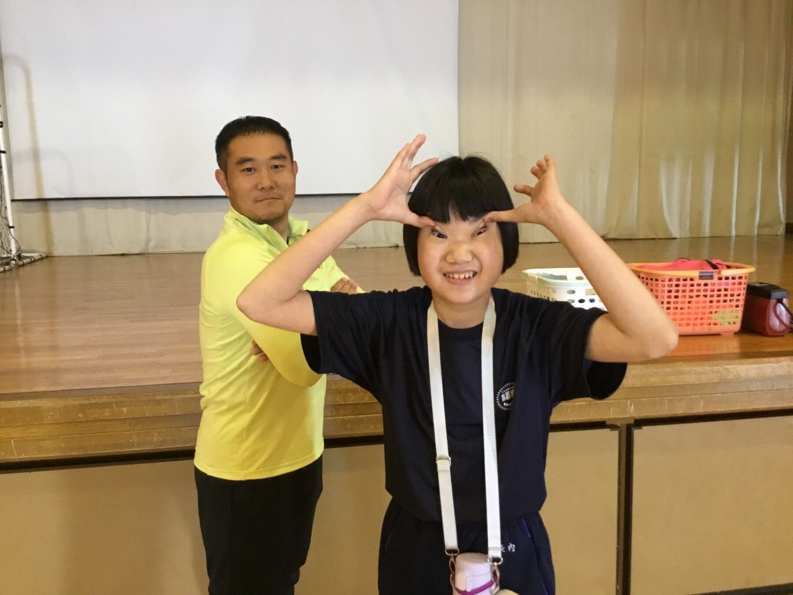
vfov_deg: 45.4
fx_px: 710
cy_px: 298
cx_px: 396
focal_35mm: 31
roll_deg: +0.3
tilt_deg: -7.6
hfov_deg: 58.4
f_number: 2.4
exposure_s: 1/20
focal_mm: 3.3
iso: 200
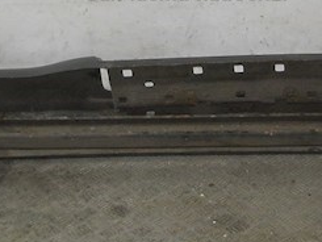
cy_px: -46
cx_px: 238
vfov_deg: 13.5
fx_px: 996
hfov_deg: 18.3
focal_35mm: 107
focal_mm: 6.72
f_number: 3.1
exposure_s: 1/30
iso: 100
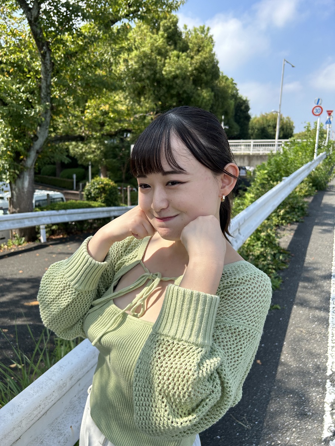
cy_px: 223
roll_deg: +0.0
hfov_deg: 53.1
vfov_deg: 67.3
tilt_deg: -10.7
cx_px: 168
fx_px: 335
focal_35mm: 26
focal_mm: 5.7
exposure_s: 1/2299
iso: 50
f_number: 1.5
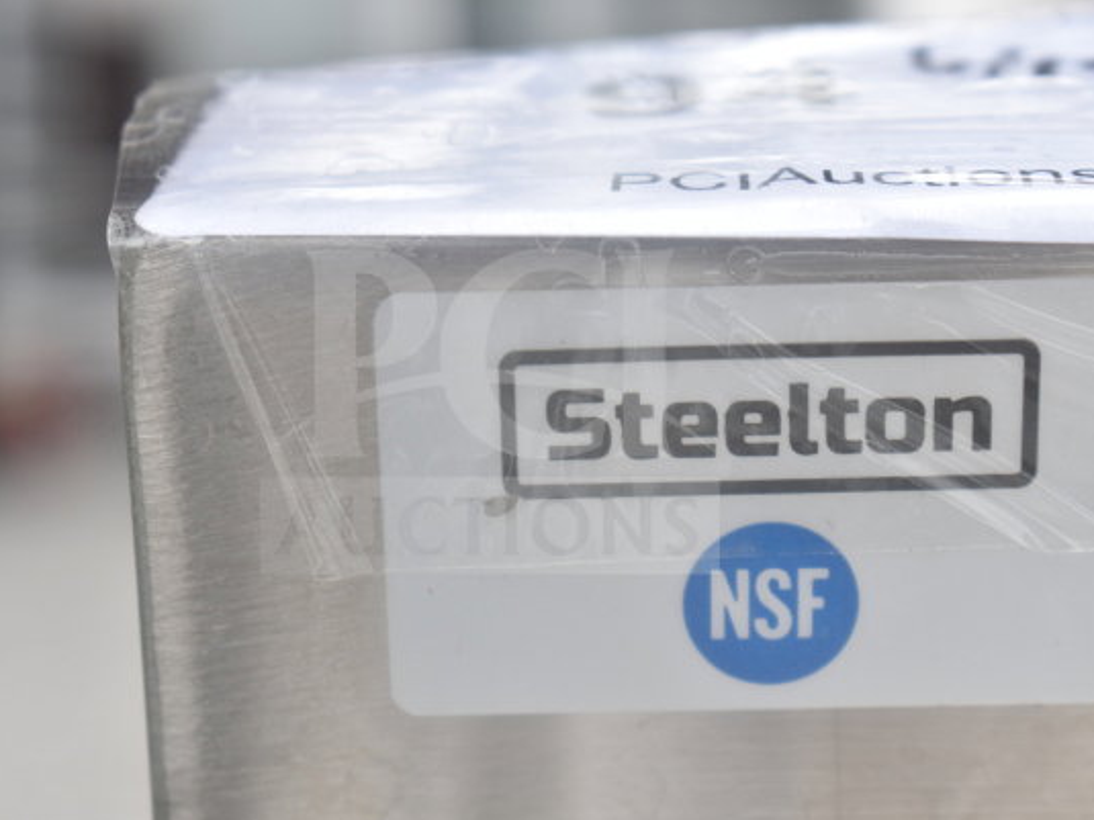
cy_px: 412
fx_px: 2861
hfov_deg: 21.6
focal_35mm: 91
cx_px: 489
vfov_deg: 16.3
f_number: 5.6
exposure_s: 1/100
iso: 200
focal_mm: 55
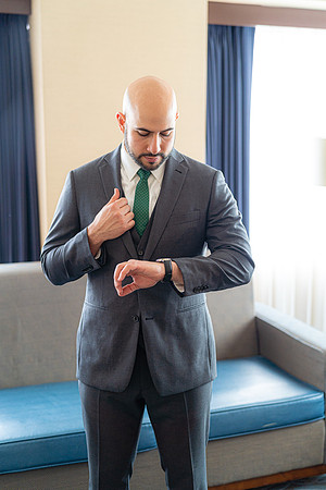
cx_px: 163
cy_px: 245
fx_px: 679
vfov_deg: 39.6
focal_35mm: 50
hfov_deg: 27.0
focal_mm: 50
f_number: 2
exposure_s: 1/125
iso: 800
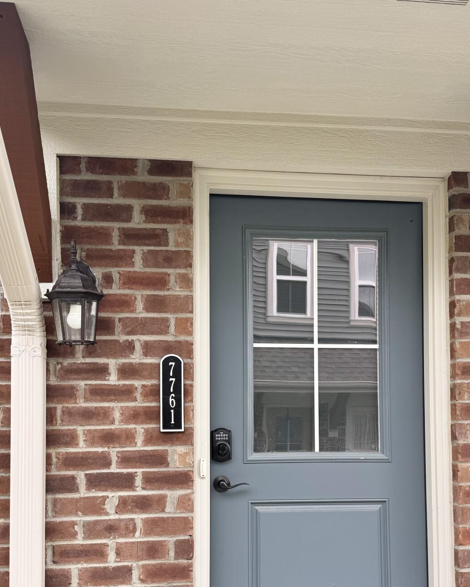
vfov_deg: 49.2
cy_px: 403
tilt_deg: +3.6
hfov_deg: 41.1
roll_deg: +0.9
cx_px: 254
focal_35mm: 36
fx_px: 626
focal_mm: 6.76
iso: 80
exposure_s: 1/527
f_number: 1.78
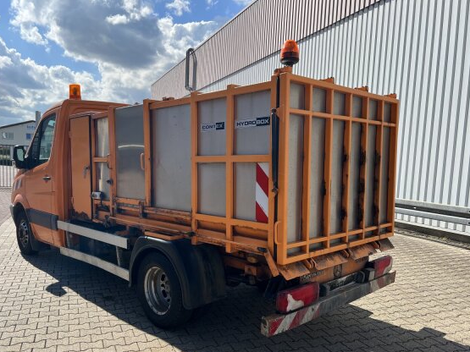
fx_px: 407
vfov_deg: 46.6
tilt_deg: -6.9
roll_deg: -2.4
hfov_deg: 59.8
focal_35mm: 30
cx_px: 211
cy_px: 202
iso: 50
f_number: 1.5
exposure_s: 1/3165
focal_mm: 5.7
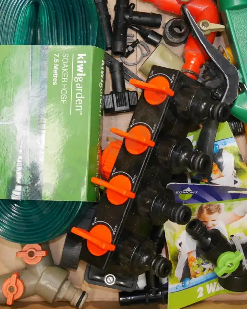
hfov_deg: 23.8
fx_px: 585
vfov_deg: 29.5
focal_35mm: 64
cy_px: 135
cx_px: 129
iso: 3200
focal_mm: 20
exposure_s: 1/60
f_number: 4.6
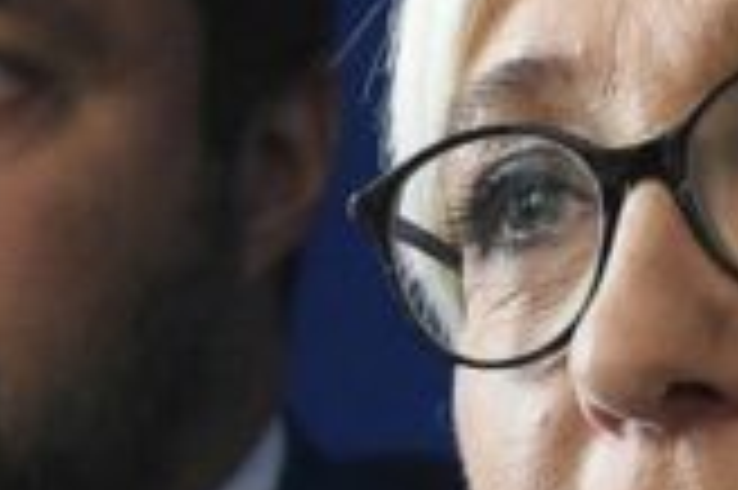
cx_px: 558
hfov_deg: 12.5
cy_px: 535
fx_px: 3359
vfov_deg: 8.3
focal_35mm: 164
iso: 3200
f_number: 4
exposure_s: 1/200
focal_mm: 35
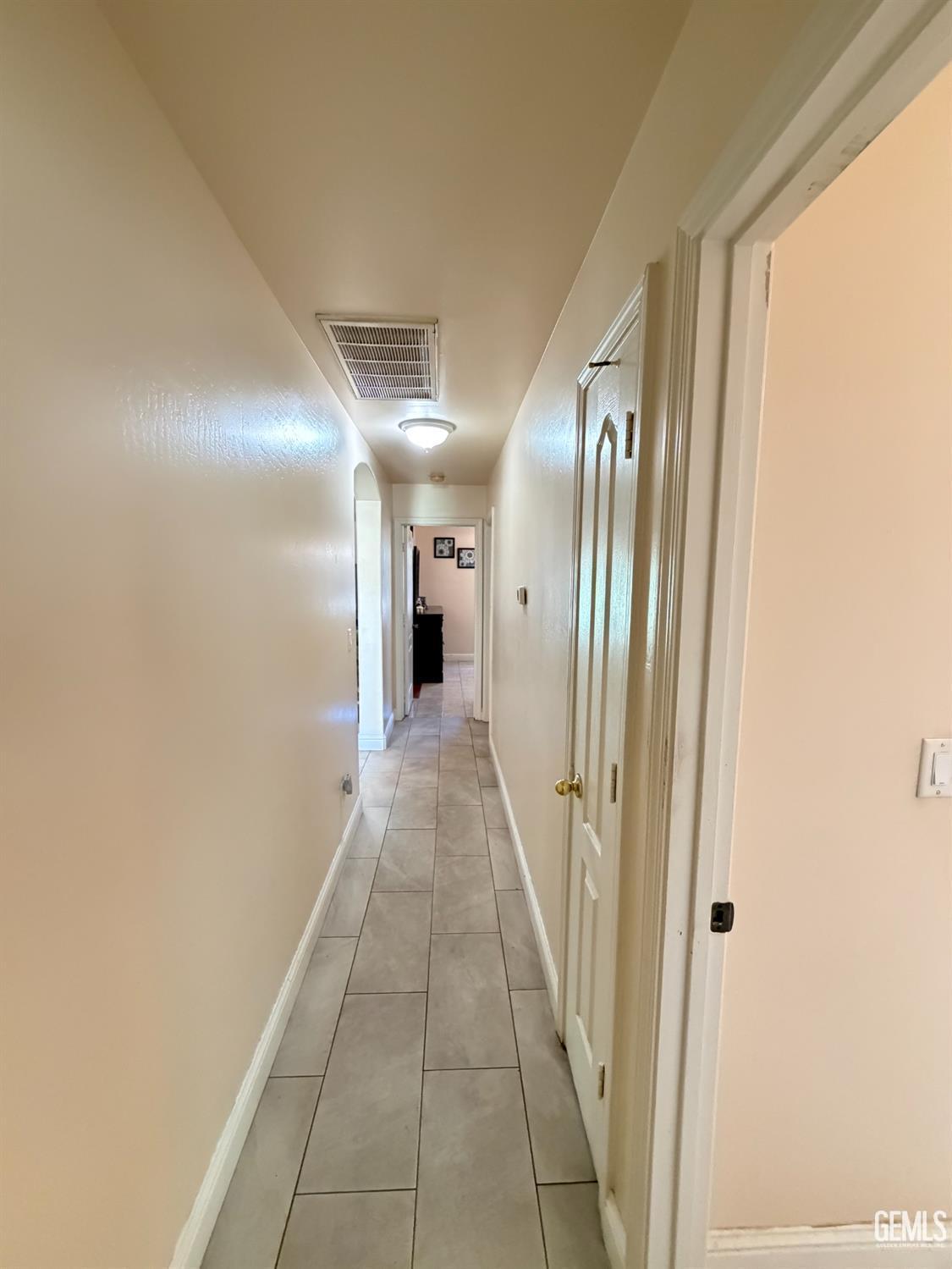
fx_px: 513
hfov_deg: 85.7
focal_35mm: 14
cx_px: 476
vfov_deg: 102.0
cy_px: 634
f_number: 2.2
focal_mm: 2.22
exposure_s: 1/60
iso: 1250
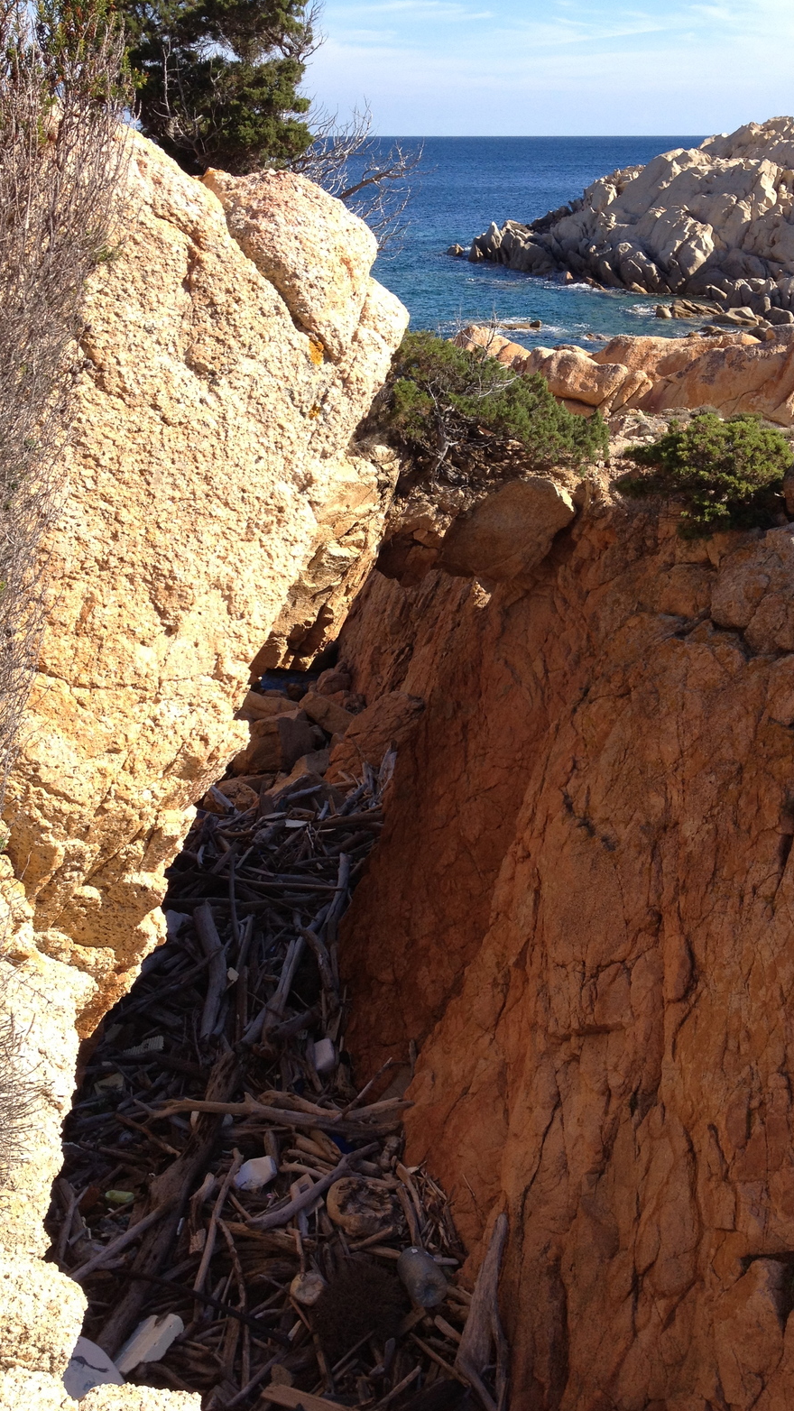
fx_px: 1459
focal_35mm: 39
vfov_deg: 51.6
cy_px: 694
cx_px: 494
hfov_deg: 30.3
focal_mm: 4.28
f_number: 2.4
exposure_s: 1/920
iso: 64
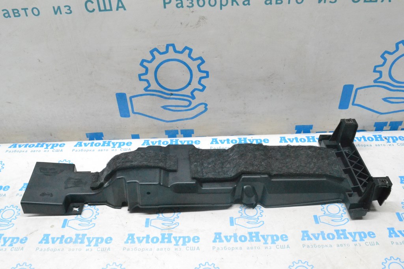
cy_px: 134
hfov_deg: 57.2
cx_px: 202
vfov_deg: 40.0
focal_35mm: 33
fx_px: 370
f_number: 10
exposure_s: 1/125
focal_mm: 22
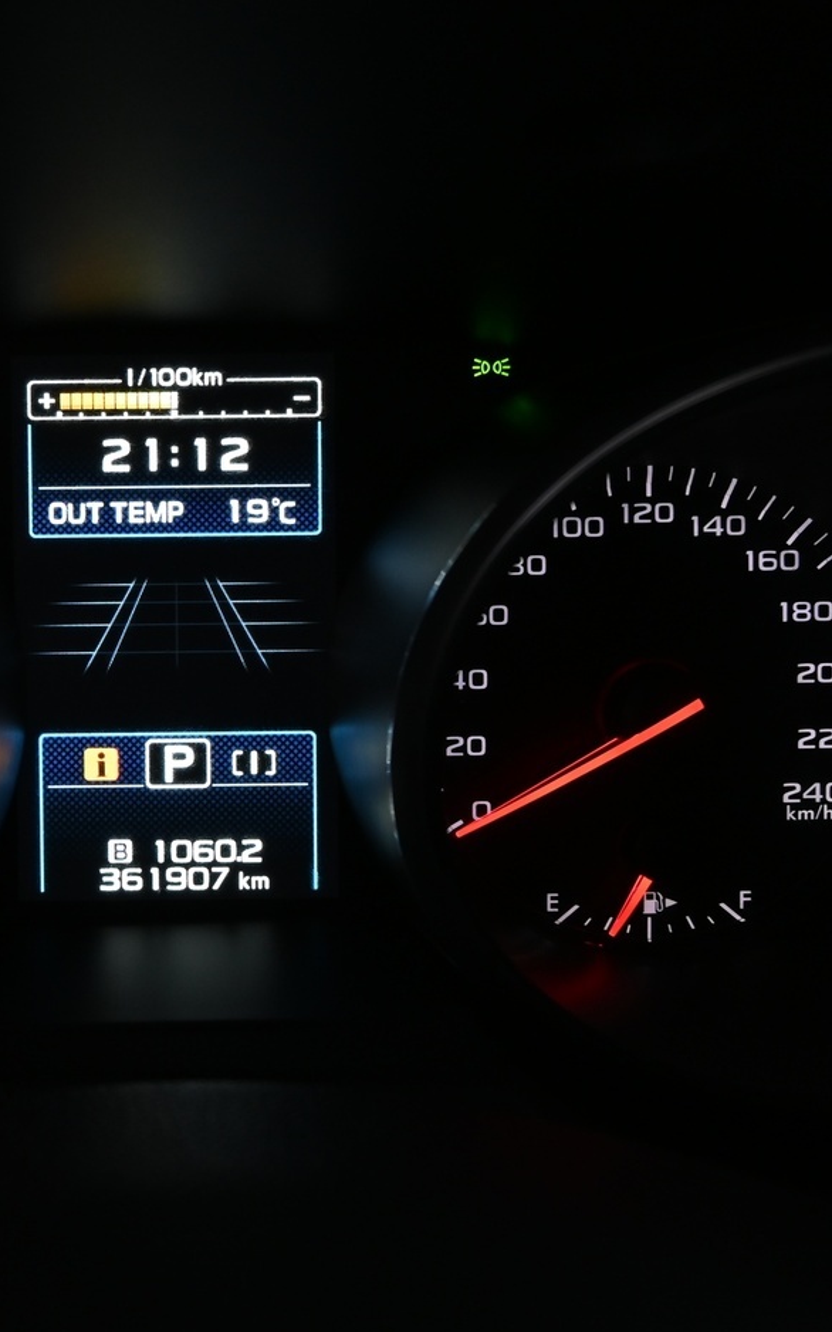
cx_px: 142
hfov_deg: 27.9
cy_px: 596
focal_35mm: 45
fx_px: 1629
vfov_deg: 44.4
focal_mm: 17
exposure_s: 1/40
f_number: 4
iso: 500
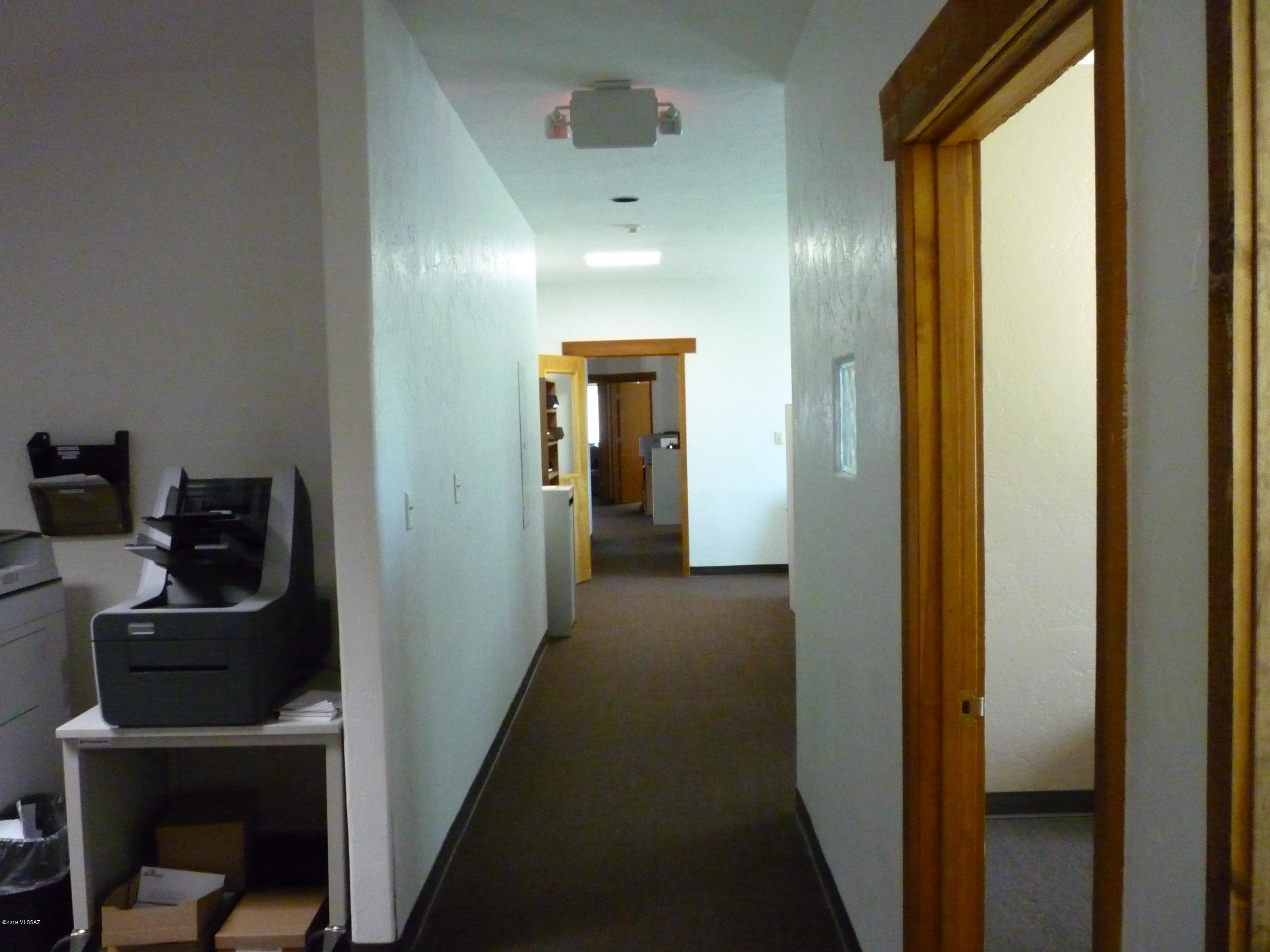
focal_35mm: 29
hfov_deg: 61.7
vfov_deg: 48.2
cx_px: 635
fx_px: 1064
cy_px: 476
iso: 800
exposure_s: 1/25
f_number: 3.3
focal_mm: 5.2
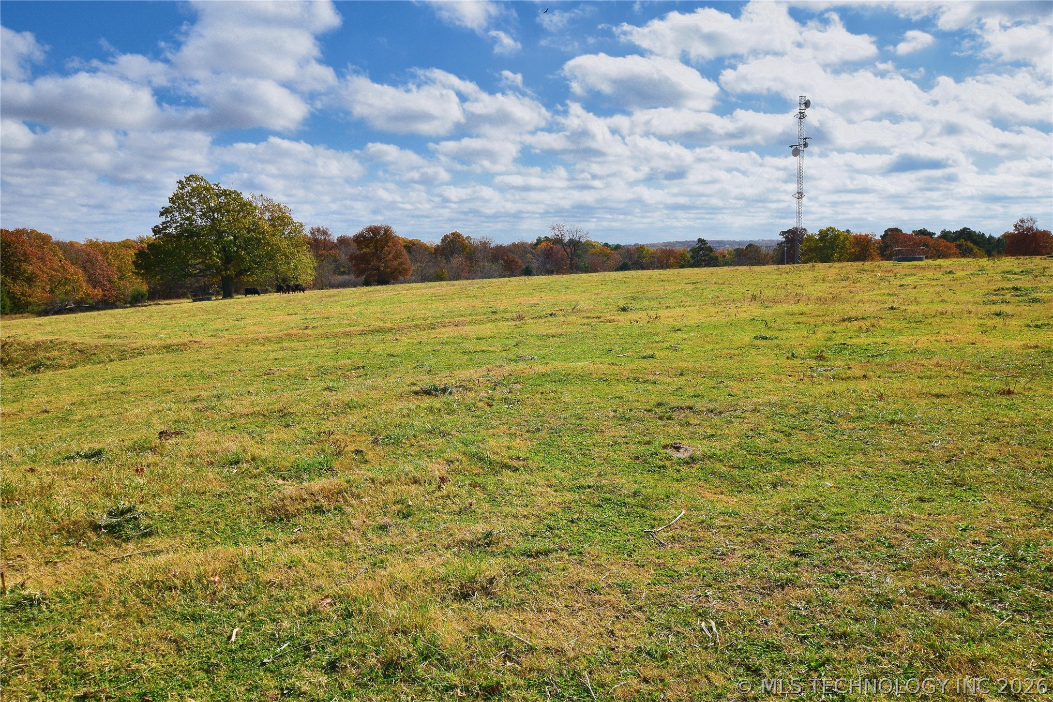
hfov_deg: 61.9
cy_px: 351
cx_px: 526
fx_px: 877
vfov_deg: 43.6
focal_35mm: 30
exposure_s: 1/500
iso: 280
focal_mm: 20
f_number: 11
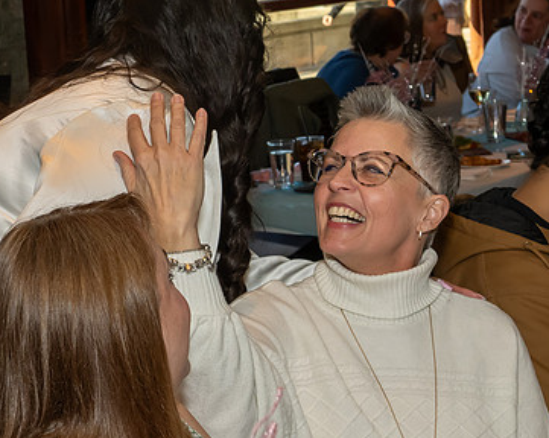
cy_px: 202
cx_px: 45
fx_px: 1737
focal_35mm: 107
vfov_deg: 14.4
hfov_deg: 17.7
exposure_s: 1/250
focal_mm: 34
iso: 1000
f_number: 7.1
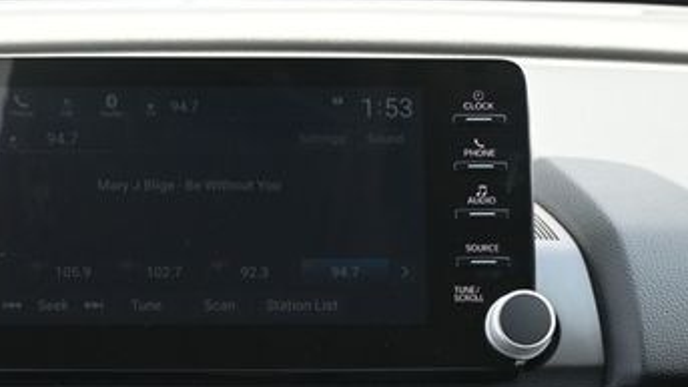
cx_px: 209
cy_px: 405
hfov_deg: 17.0
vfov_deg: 9.5
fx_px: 2298
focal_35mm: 126
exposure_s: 1/125
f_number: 6
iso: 900
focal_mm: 43
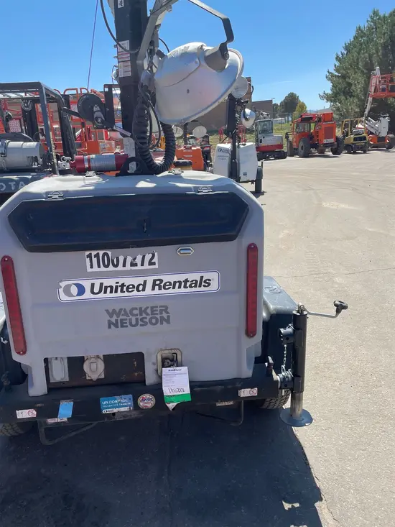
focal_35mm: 26
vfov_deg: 67.3
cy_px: 264
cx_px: 198
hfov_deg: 53.1
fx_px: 395
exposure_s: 1/1984
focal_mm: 4.2
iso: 32
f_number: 1.6
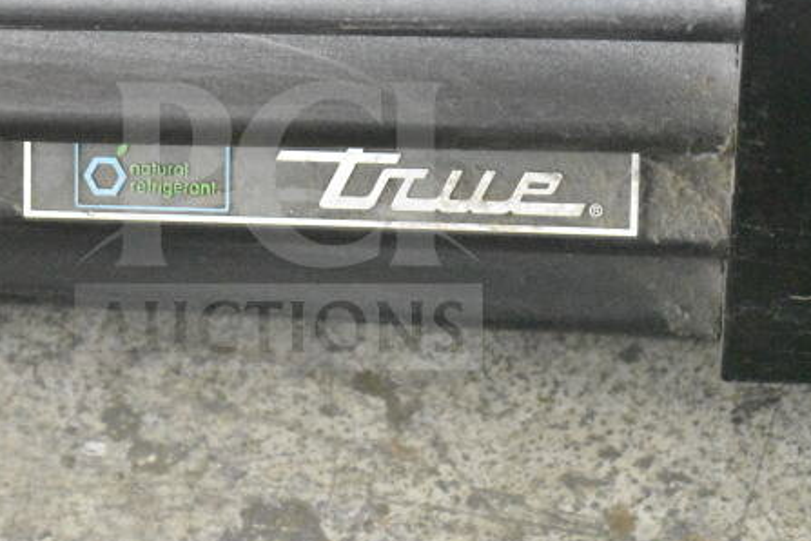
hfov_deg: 18.1
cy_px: 226
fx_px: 2538
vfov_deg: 12.2
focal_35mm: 113
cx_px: 278
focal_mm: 55
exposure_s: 1/50
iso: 25600
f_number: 5.6
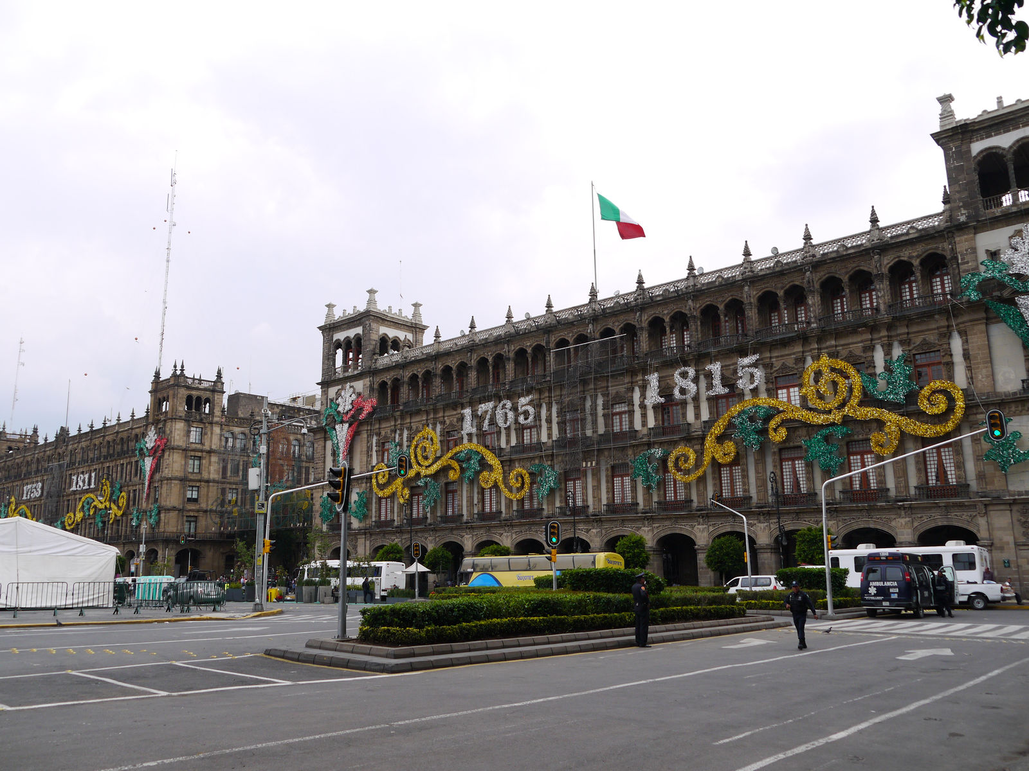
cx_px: 514
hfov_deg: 63.4
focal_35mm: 28
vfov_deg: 49.7
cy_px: 386
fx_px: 832
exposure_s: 1/400
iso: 160
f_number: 6.3
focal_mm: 14
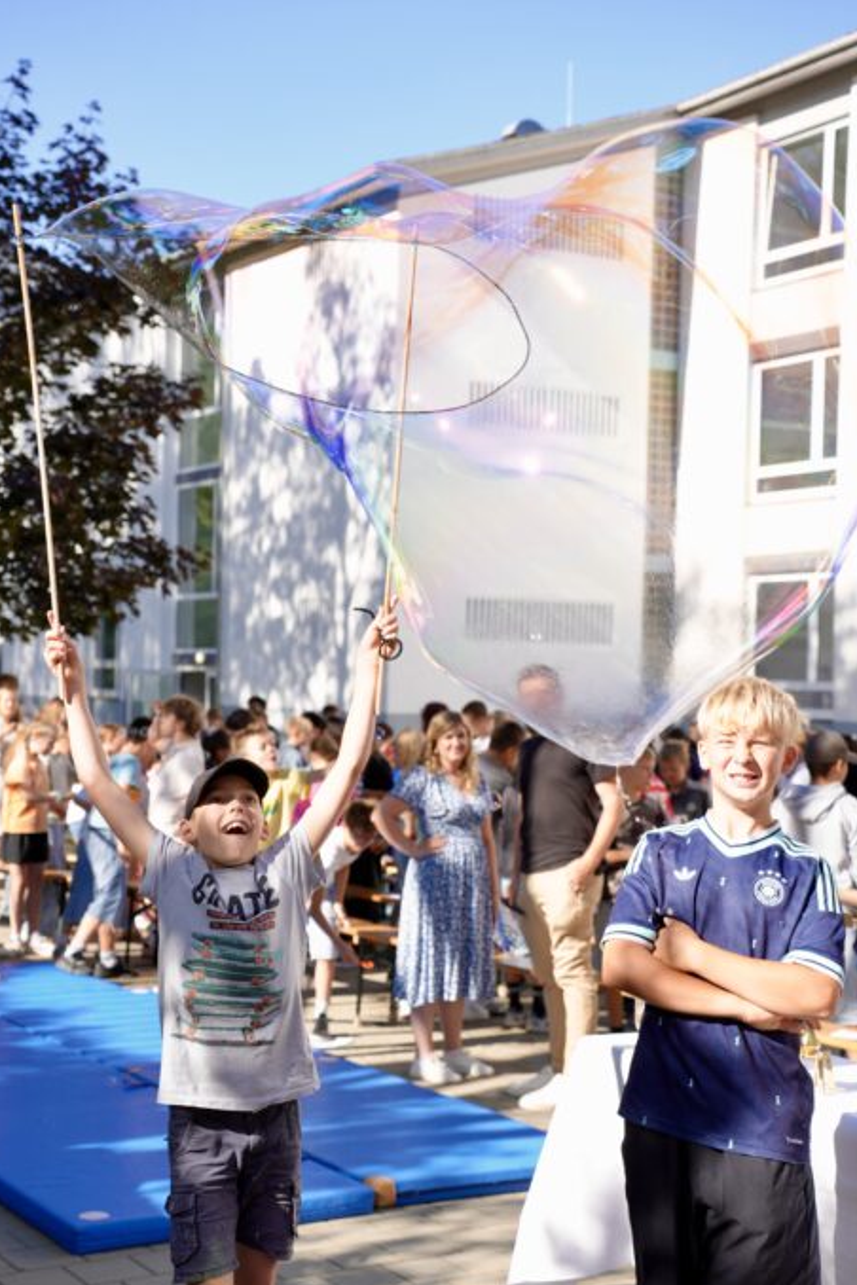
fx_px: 1821
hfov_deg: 26.5
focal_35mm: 51
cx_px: 404
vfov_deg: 38.9
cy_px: 663
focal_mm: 45
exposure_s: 1/320
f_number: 4.5
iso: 100
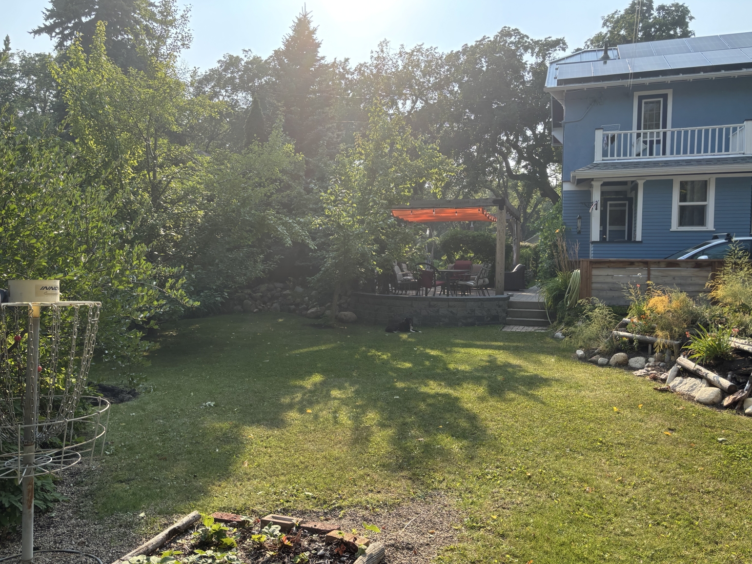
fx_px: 587
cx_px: 375
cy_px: 288
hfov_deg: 65.3
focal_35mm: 27
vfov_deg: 51.4
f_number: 1.6
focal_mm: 5.96
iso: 50
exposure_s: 1/988
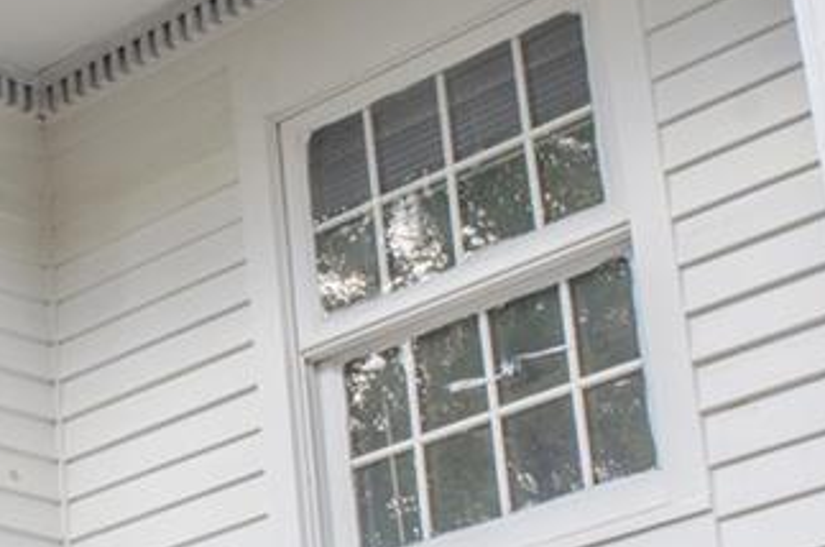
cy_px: 415
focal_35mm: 114
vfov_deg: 11.9
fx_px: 2607
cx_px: -248
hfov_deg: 16.9
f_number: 11
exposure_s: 1/40
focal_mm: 24
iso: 200
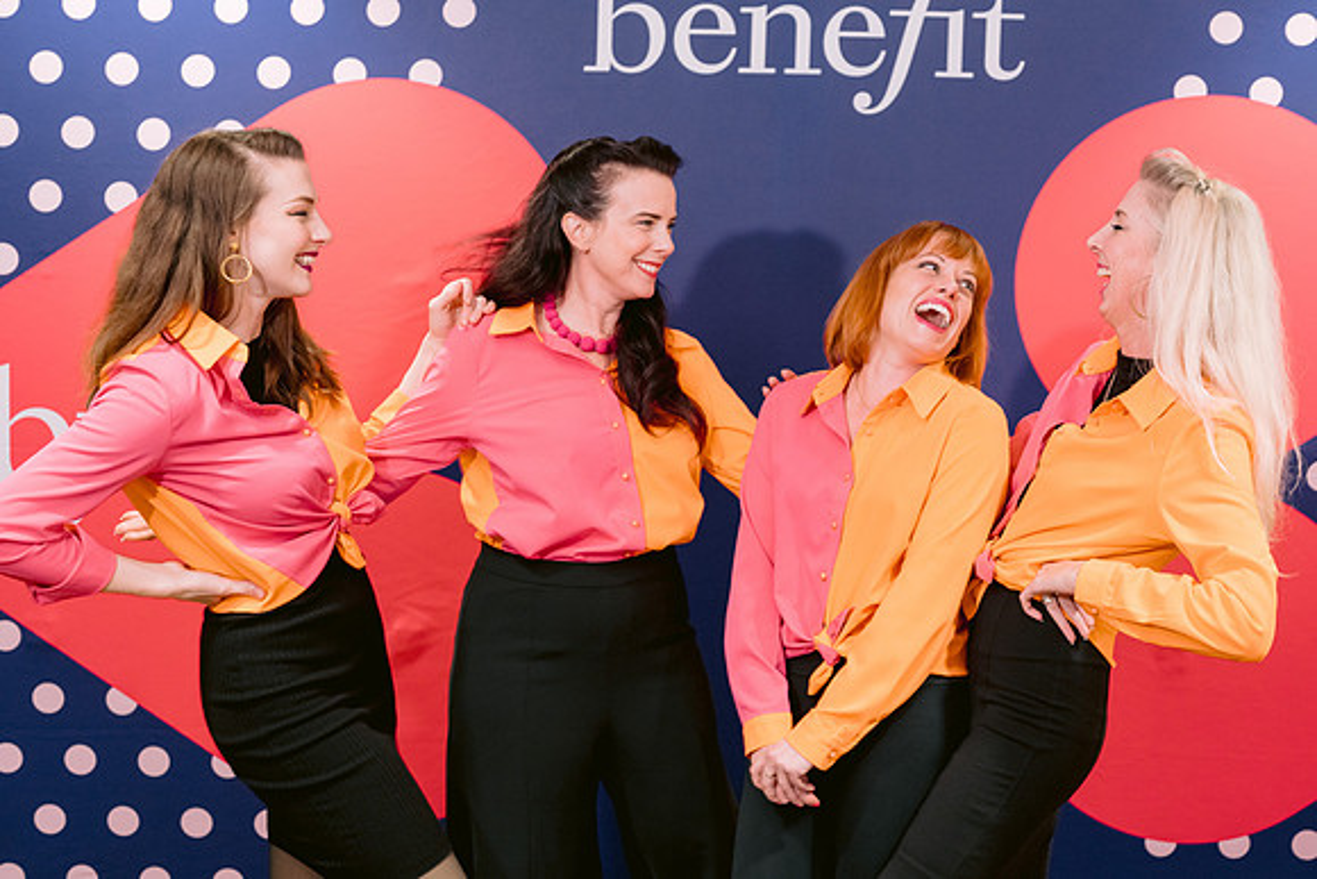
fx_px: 1942
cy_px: 440
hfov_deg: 37.5
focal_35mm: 53
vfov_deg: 25.5
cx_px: 692
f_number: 4
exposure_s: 1/60
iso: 800
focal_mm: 50
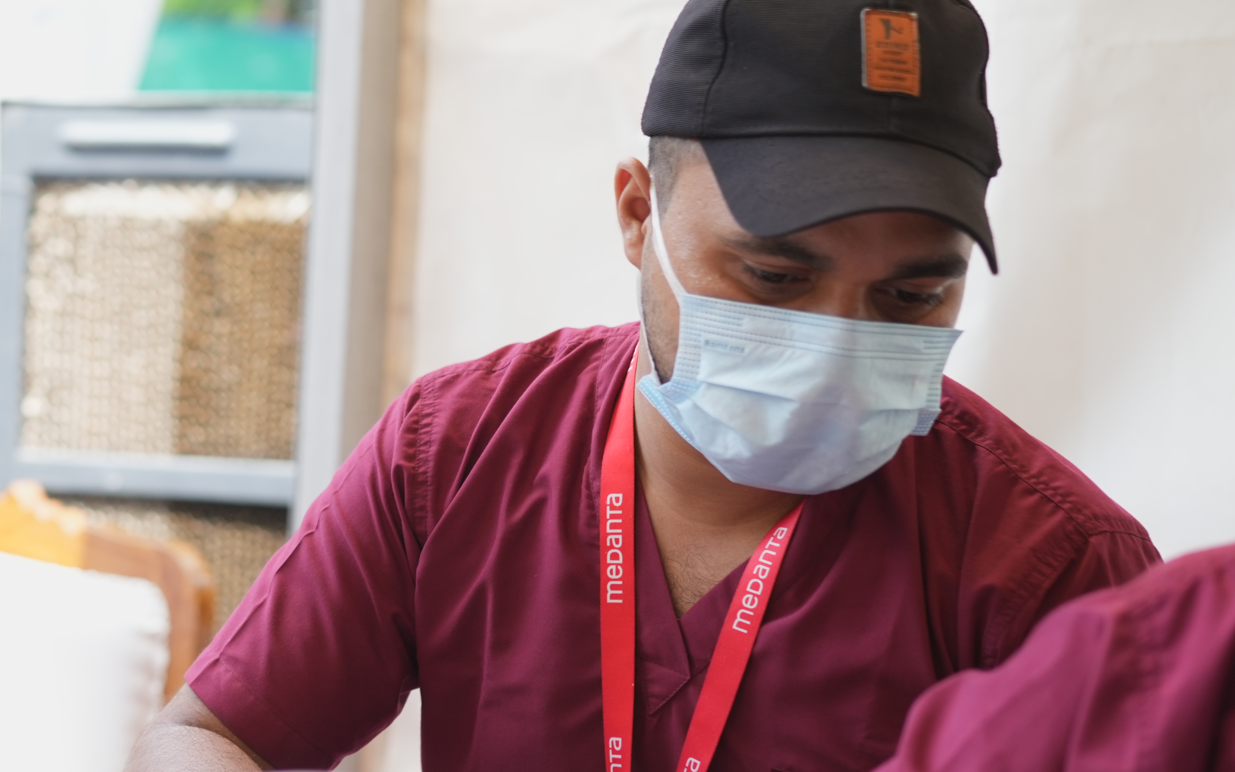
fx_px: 2659
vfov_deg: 16.5
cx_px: -43
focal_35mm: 79
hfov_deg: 24.7
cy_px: 455
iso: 200
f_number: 2
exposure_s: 1/1000
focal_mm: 35
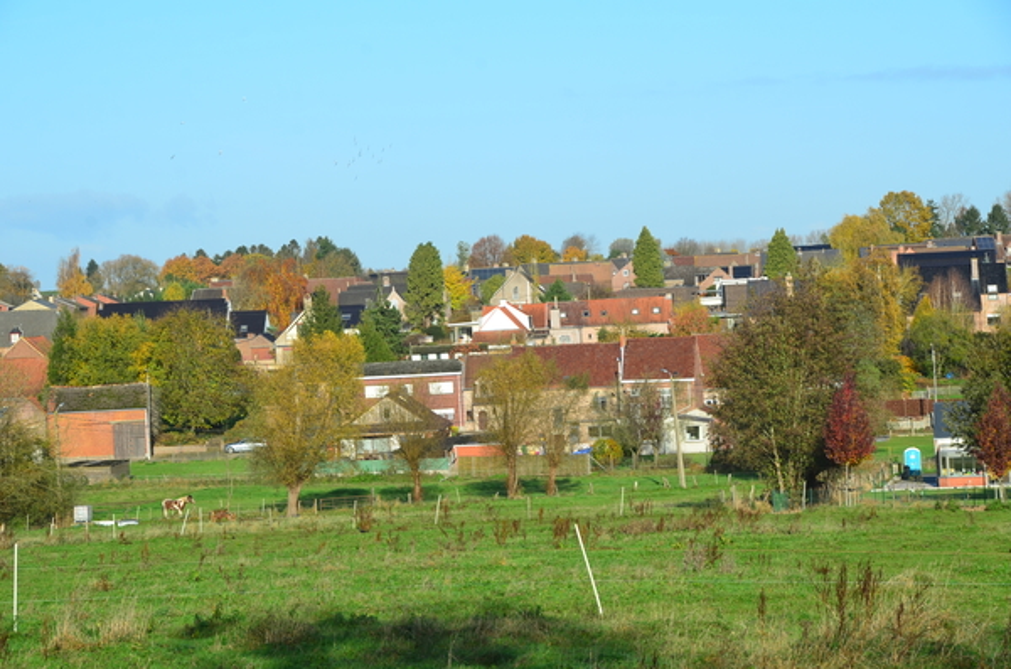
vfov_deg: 11.1
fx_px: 3446
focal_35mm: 123
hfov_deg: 16.7
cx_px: 506
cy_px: 334
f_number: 11
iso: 100
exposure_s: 1/125
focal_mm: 82
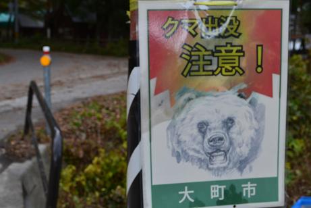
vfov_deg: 28.1
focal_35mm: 48
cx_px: 156
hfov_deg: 41.1
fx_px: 415
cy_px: 104
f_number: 8
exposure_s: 1/60
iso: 400
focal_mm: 32
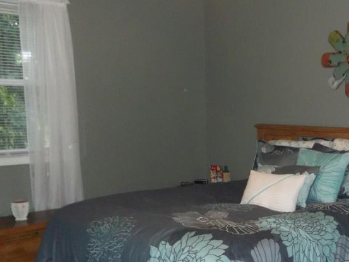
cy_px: 194
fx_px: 504
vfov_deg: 28.7
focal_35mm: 50
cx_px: 264
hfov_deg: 37.2
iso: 320
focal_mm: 4.9
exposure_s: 1/30
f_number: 3.5
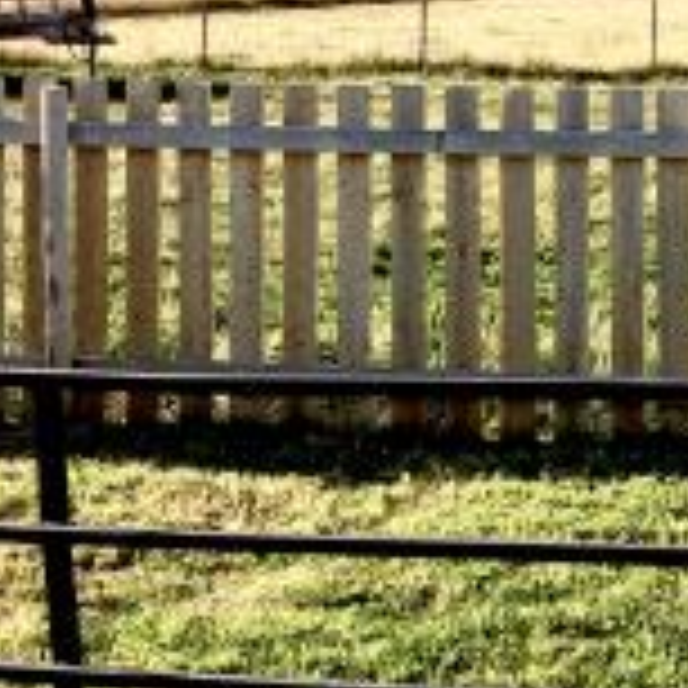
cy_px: -49
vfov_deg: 15.9
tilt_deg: -0.9
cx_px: 1075
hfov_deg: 14.9
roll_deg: -0.8
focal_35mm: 107
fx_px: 2406
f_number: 2.2
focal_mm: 4.15
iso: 32
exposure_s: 1/1319
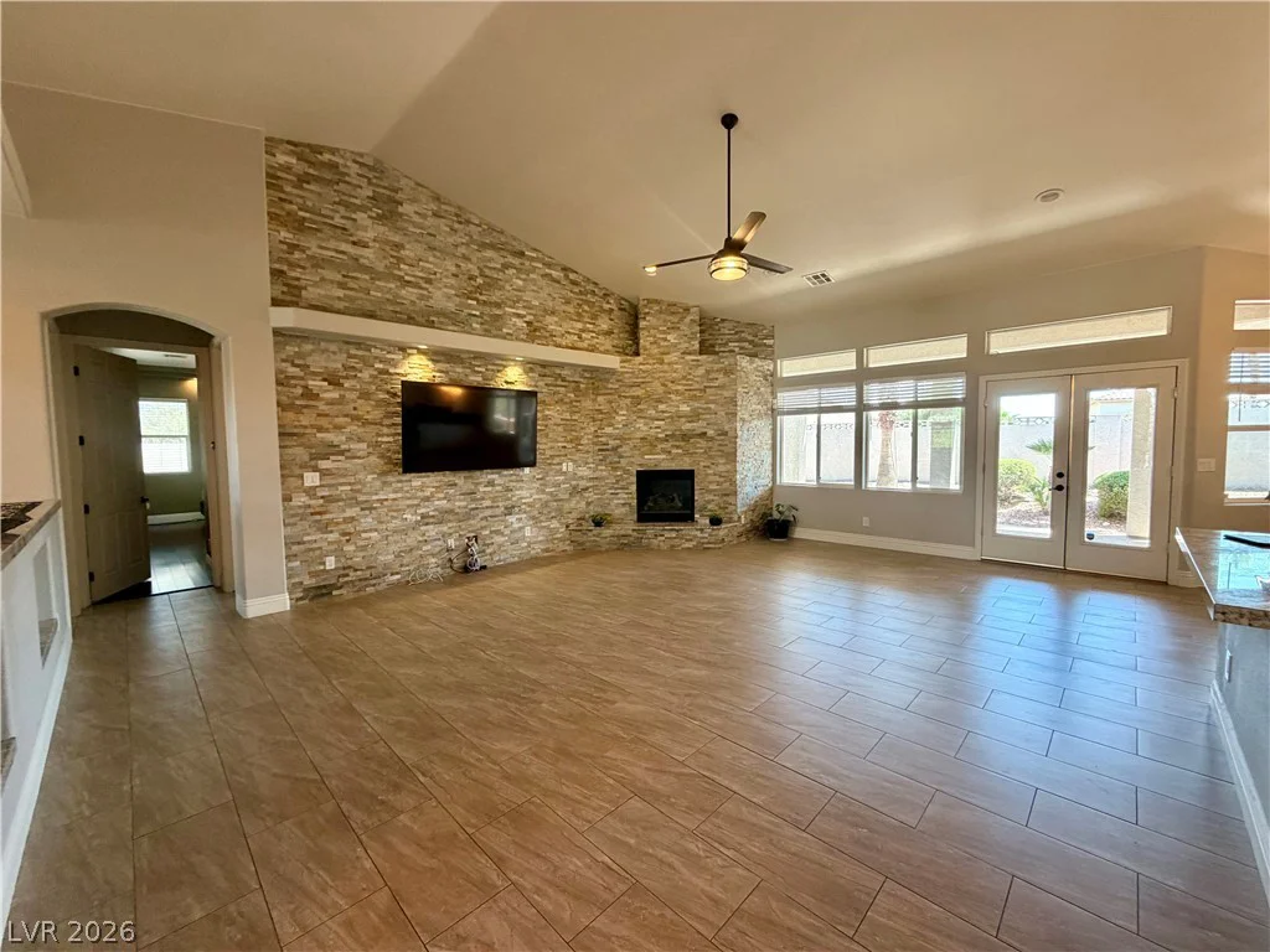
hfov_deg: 102.1
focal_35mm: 14
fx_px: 514
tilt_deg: -3.9
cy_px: 476
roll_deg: +0.7
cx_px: 635
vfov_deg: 85.7
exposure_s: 1/120
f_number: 2.2
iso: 200
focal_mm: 2.22
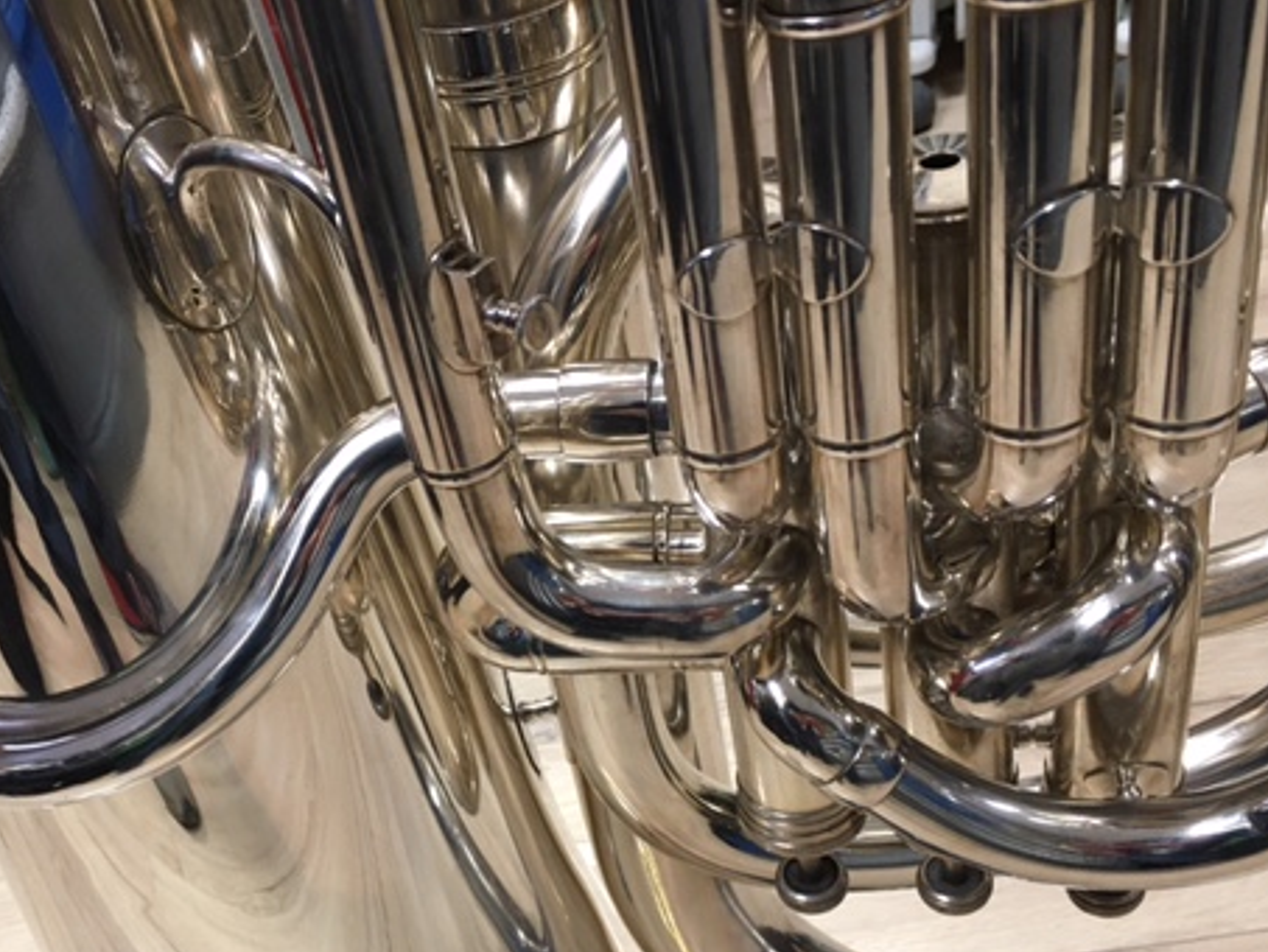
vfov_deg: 34.7
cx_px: 504
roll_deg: +15.6
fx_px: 1502
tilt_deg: -40.5
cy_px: 669
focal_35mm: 41
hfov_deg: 45.5
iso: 125
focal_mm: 4.15
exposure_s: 1/33
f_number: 2.2
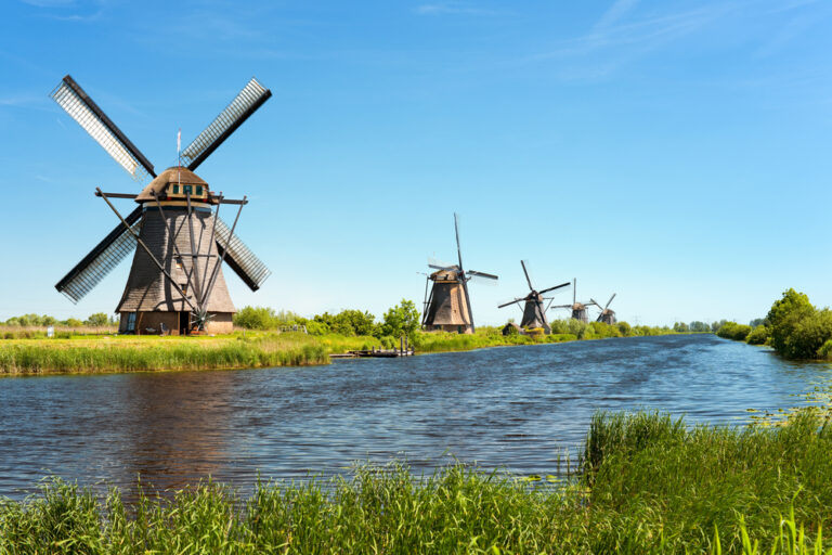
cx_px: 416
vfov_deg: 27.0
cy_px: 278
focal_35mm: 50
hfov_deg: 39.6
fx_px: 1155
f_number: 8
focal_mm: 50
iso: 100
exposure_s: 1/60
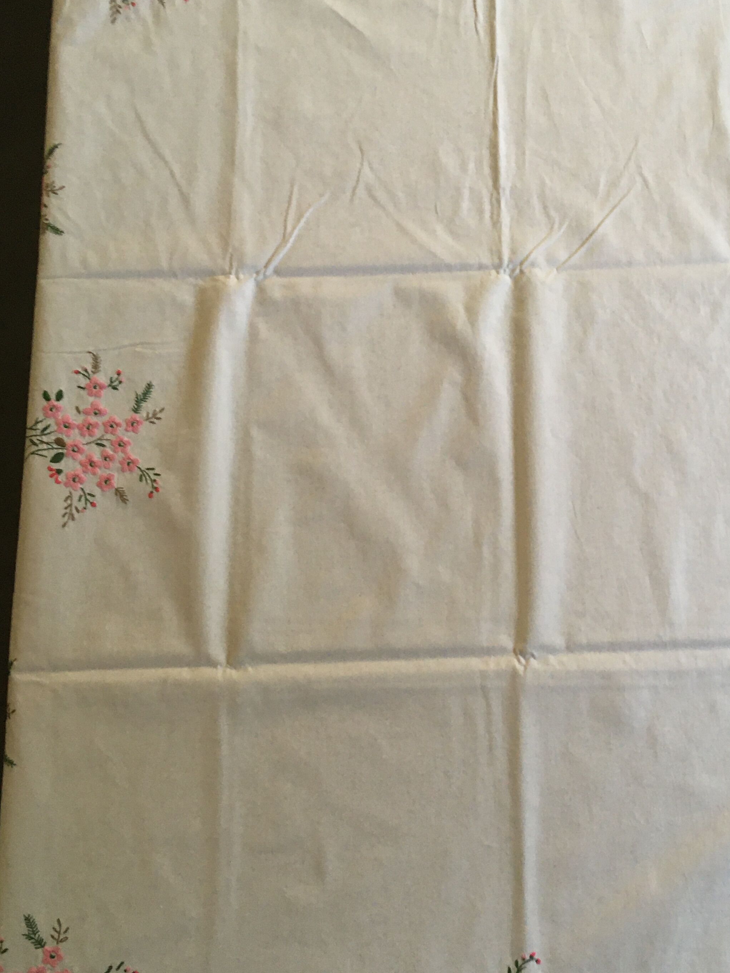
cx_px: 518
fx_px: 1209
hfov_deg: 33.1
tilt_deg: -78.8
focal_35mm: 43
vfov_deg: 43.9
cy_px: 493
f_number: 2.2
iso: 125
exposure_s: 1/33
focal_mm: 4.15
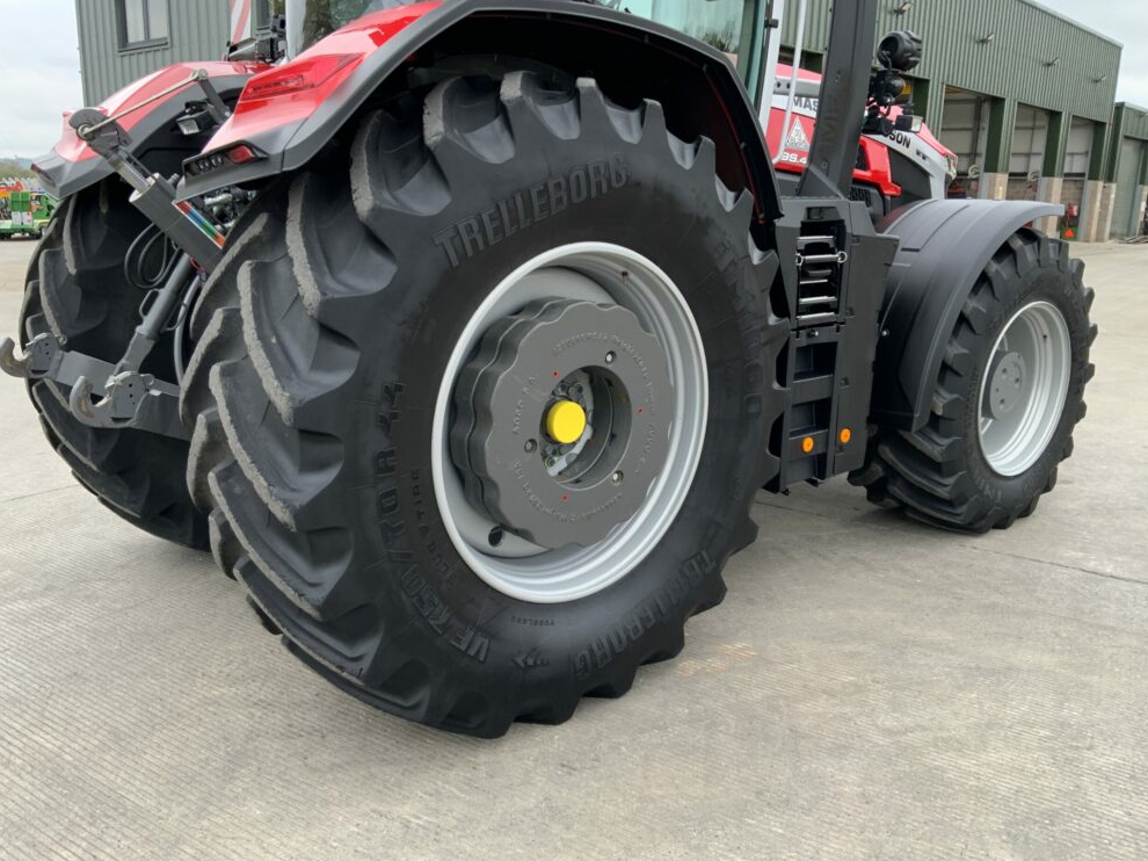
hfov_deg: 60.0
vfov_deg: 46.8
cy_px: 432
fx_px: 995
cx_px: 559
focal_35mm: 30
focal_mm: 3
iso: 32
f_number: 1.8
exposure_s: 1/122
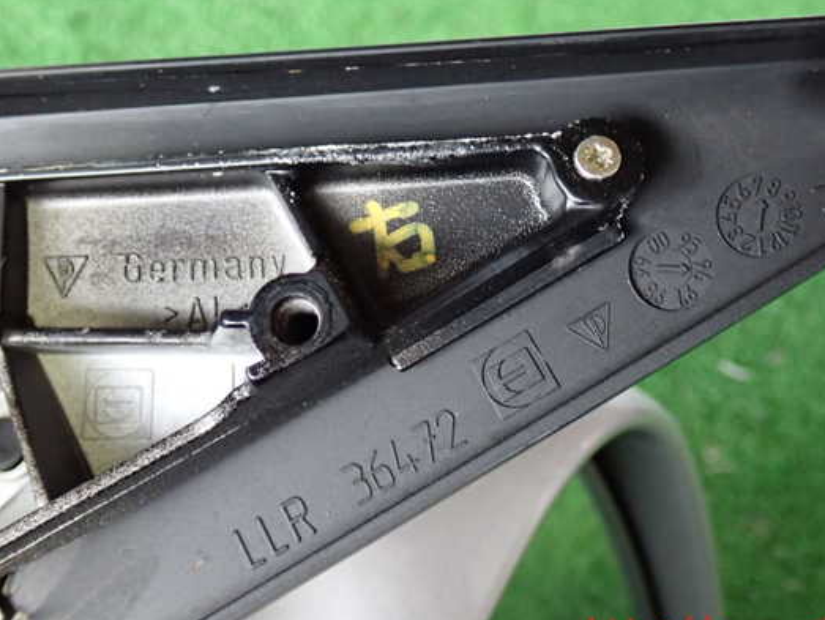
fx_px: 1121
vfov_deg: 30.9
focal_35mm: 47
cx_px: 472
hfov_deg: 40.3
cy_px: 298
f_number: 2.8
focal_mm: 7.31
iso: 800
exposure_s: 1/40
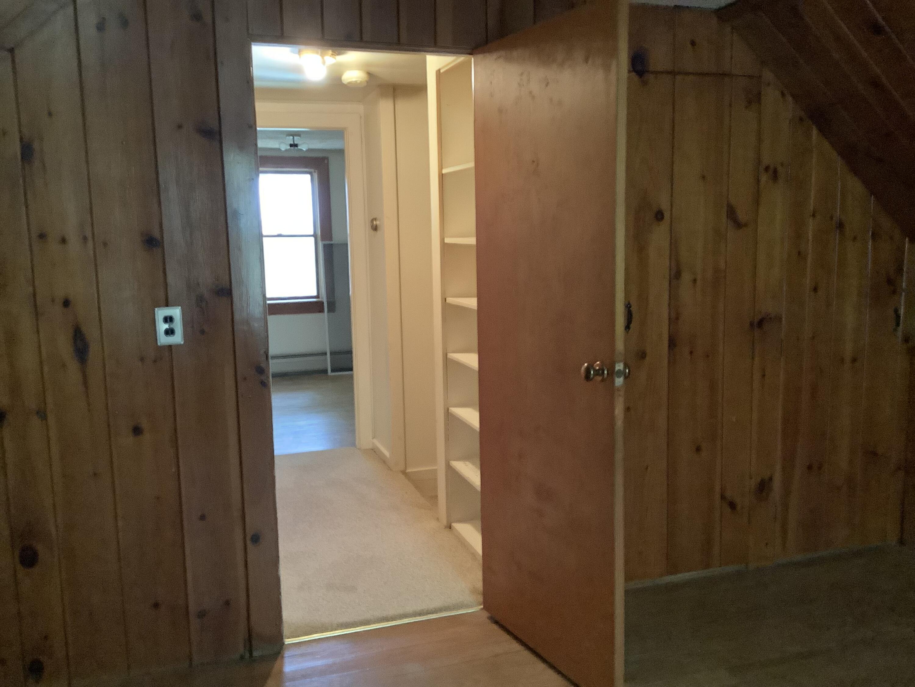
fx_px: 819
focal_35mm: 31
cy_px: 344
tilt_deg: -9.1
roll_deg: +0.5
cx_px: 458
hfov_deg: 58.4
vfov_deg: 45.4
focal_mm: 3.3
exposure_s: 1/24
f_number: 2.4
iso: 640
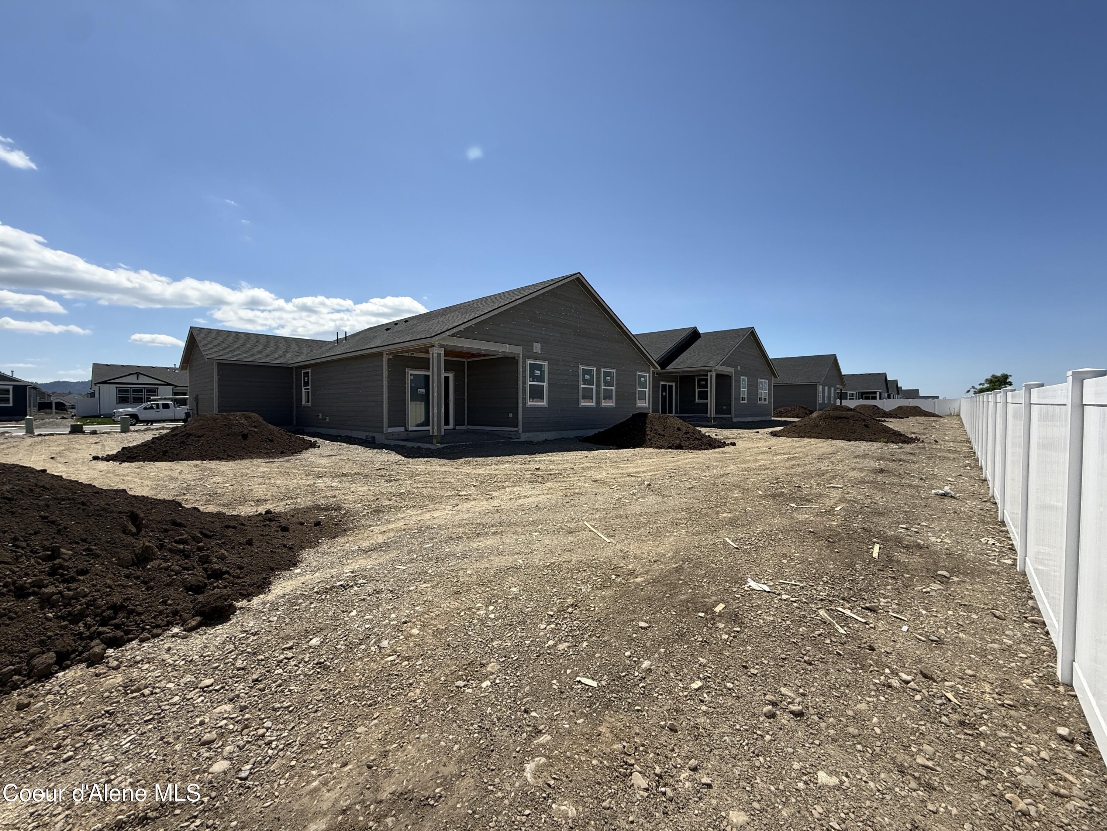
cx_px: 554
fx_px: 448
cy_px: 416
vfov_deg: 85.7
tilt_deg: +0.1
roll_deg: -0.3
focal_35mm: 14
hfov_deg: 102.1
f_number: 2.2
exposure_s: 1/2506
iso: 50
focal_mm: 2.22
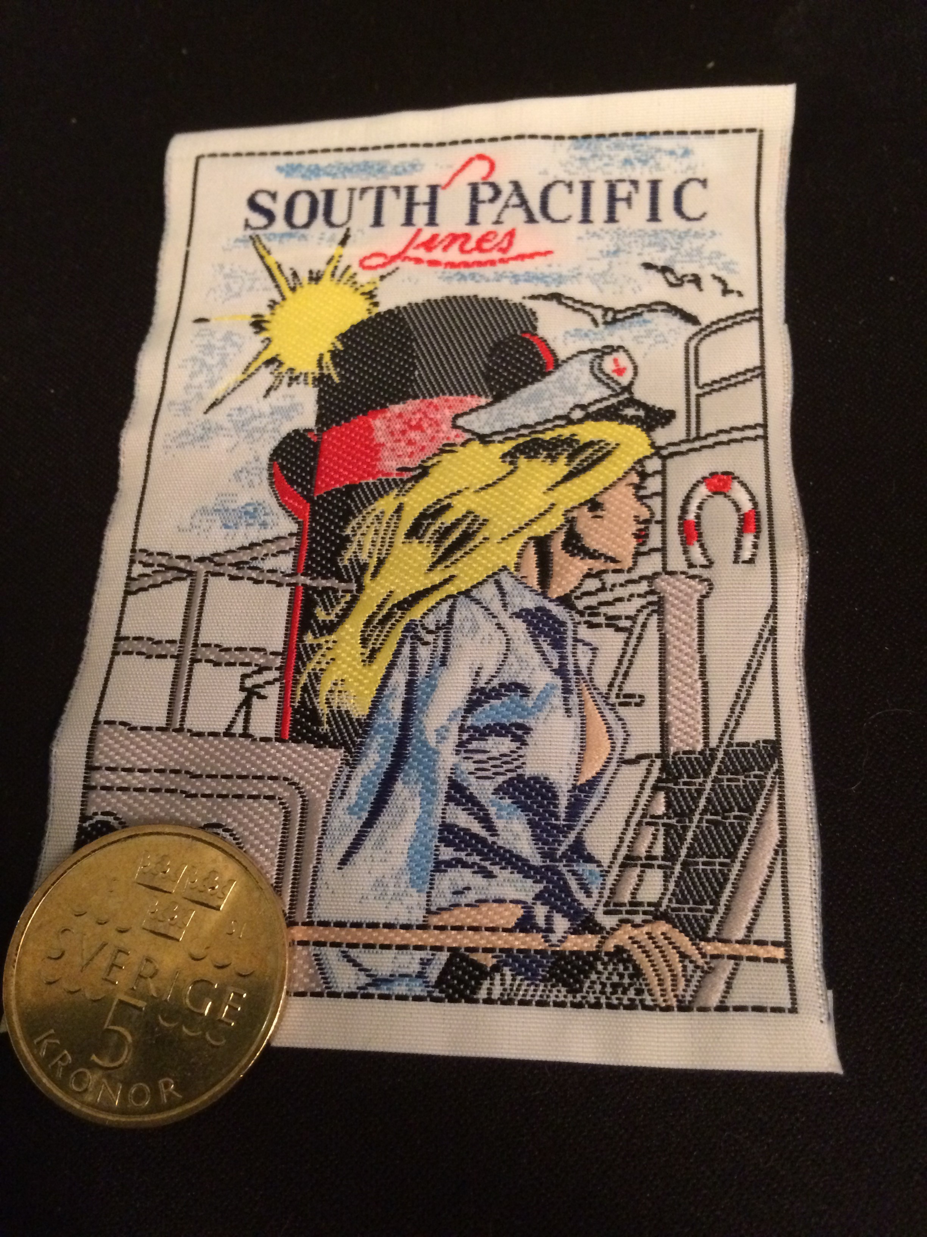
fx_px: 1035
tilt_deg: -66.8
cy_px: 618
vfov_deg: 61.7
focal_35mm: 29
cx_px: 464
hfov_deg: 48.2
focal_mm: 4.15
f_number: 2.2
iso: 320
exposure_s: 1/17
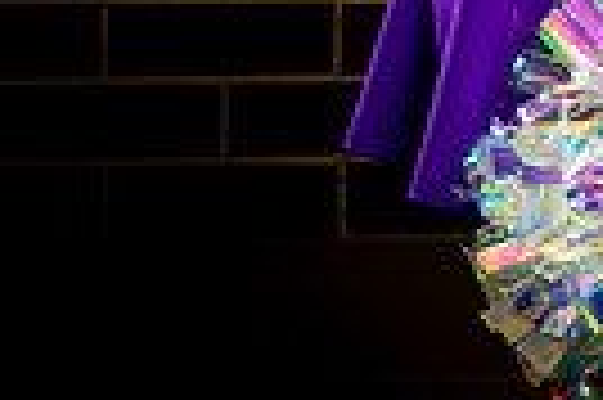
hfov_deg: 10.6
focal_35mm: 192
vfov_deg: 6.7
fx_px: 3212
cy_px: -584
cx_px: 639
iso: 400
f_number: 7.1
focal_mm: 57
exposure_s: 1/250
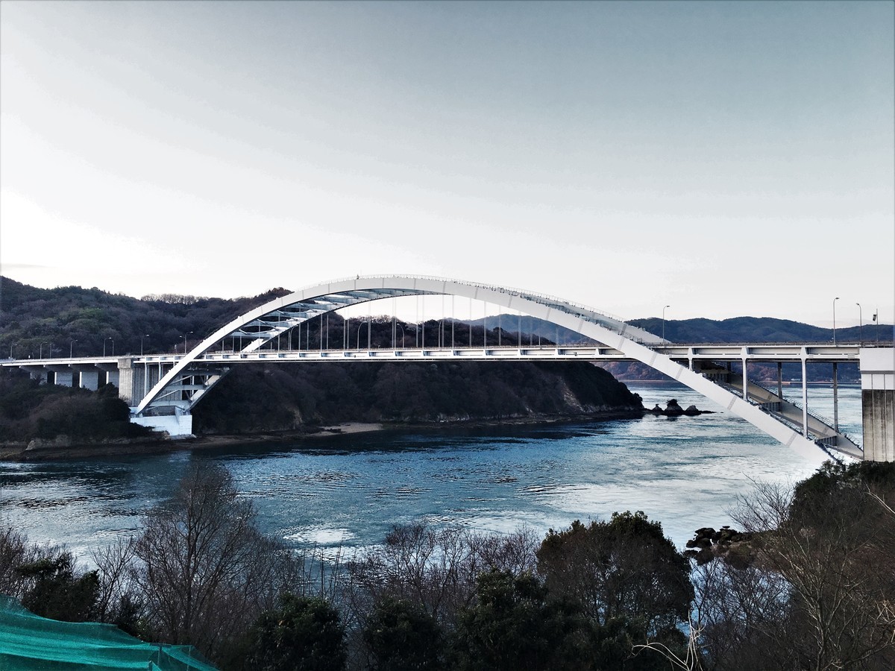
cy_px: 336
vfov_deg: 48.2
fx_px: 750
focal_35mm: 29
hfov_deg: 61.7
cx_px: 448
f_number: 2.2
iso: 25
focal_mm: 4.15
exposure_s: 1/269
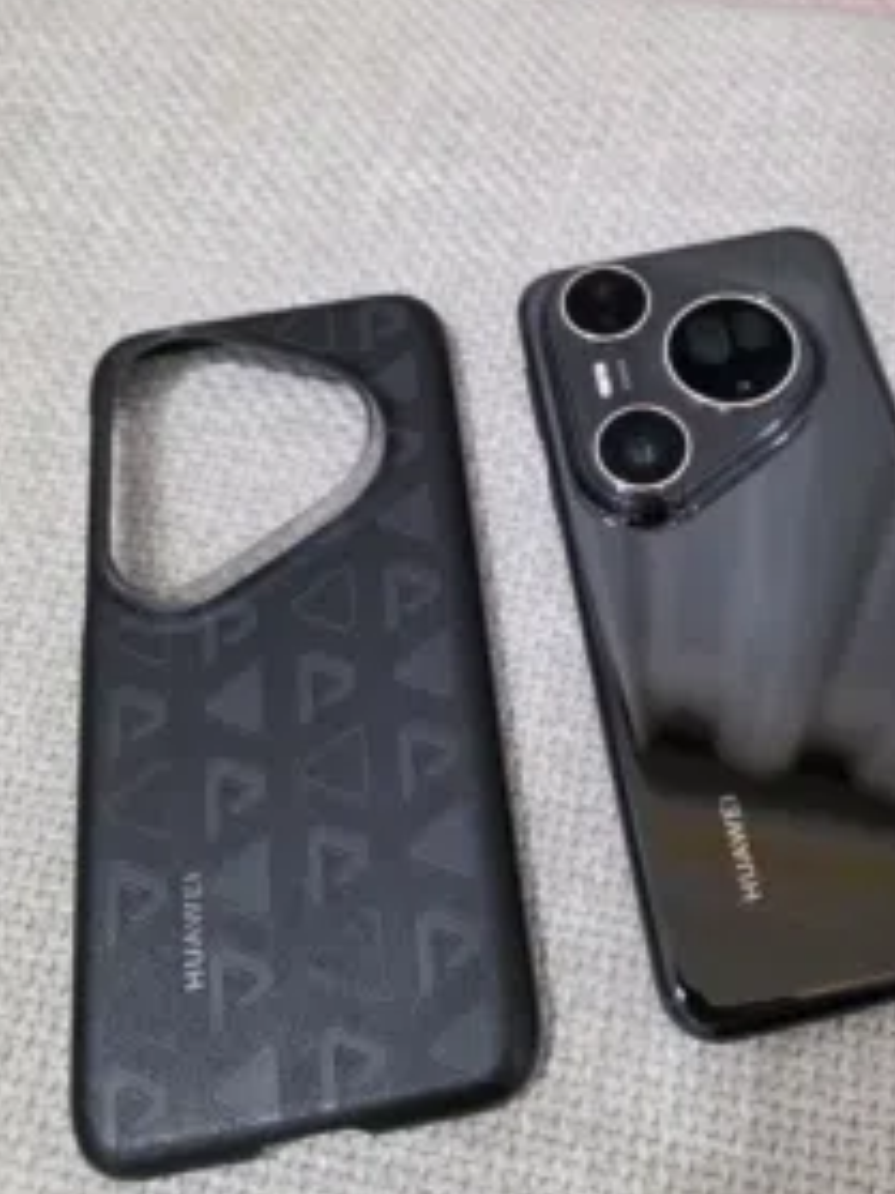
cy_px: 466
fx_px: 1138
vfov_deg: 54.9
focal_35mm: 33
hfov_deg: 42.1
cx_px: 625
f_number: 1.7
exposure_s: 1/100
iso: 1000
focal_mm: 6.3
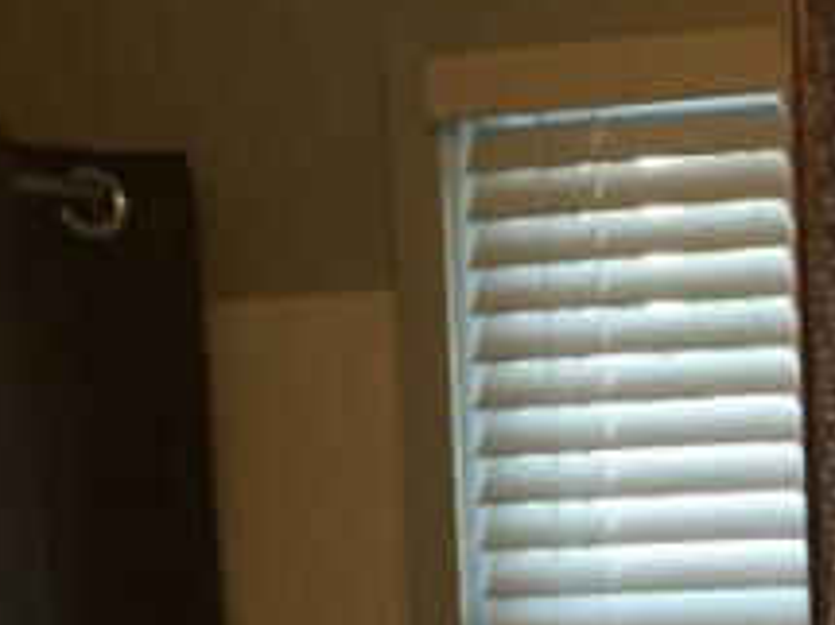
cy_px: 1005
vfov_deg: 10.3
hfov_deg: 13.5
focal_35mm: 138
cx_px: 1243
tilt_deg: -6.2
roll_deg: +2.1
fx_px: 3327
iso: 32
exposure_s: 1/30
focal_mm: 4.15
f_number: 2.2
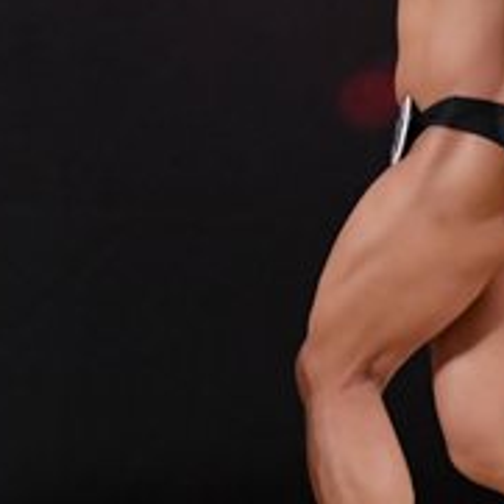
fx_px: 15237
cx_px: -71
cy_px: 67
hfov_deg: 1.9
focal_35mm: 925
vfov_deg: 1.9
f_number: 5.6
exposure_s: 1/400
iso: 3200
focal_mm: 170
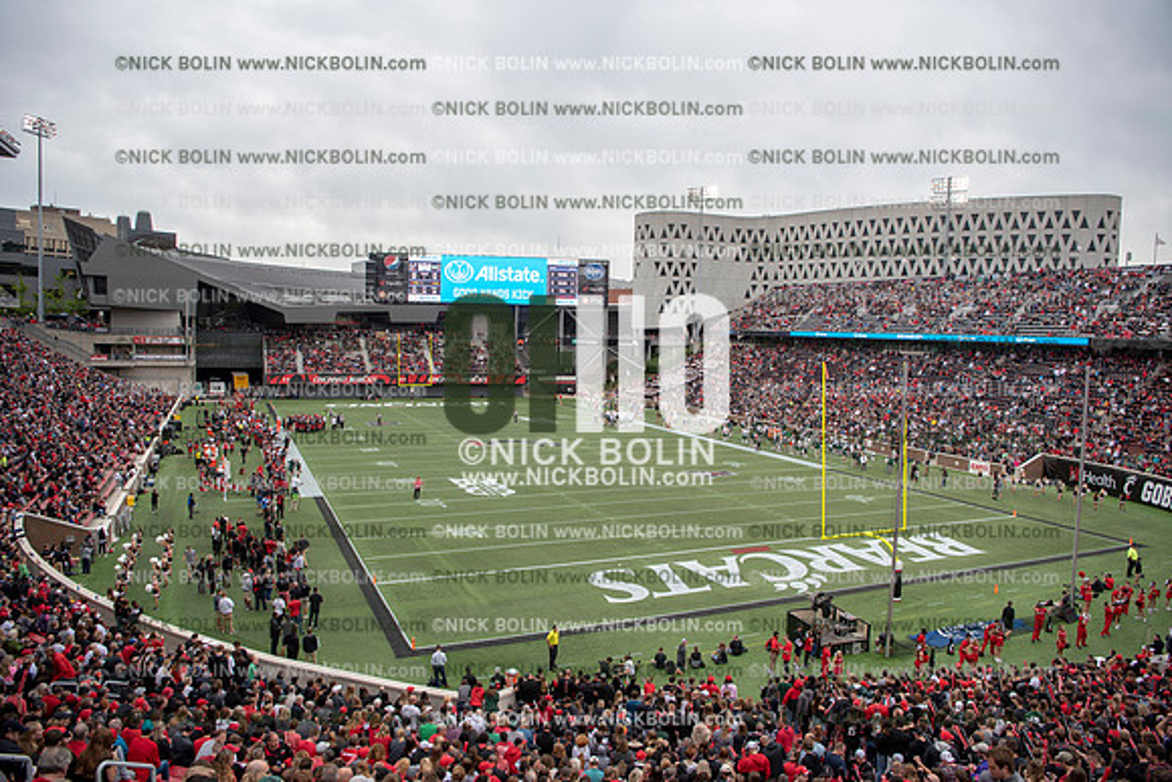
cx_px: 586
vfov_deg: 53.2
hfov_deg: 73.7
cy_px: 391
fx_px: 781
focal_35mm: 24
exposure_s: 1/640
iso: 250
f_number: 3.5
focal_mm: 24
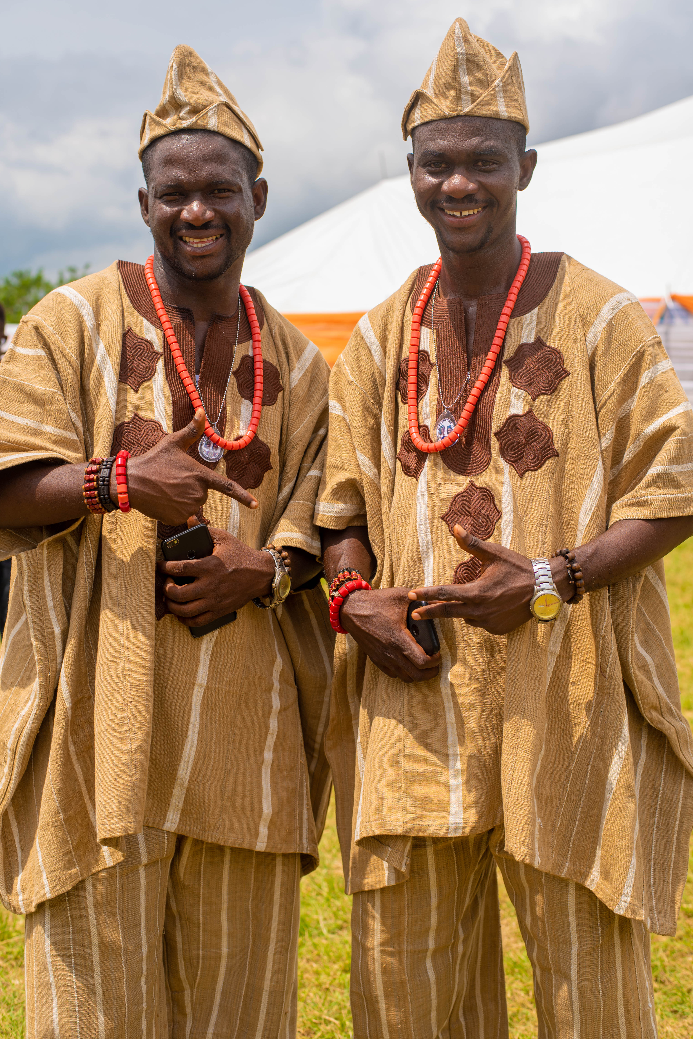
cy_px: 520
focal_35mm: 50
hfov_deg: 27.0
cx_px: 346
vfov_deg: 39.6
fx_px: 1442
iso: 100
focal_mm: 50
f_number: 4.5
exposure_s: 1/800
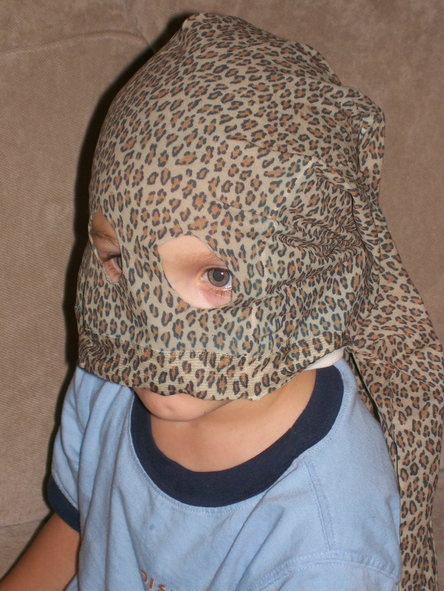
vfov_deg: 18.2
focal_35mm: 108
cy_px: 296
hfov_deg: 13.7
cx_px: 222
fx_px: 1847
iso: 80
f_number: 4.8
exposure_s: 1/125
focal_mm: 18
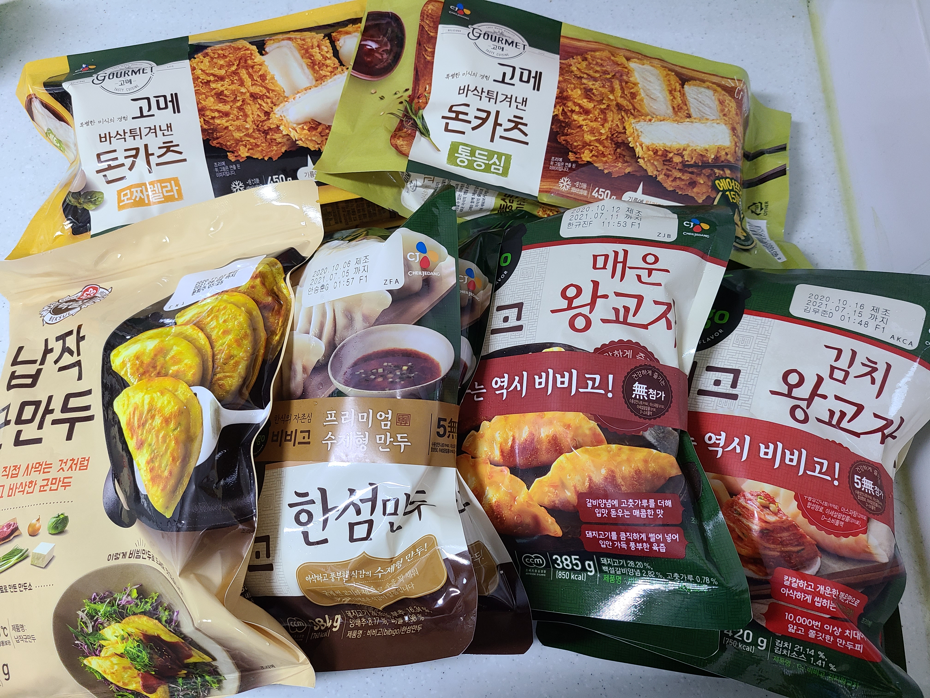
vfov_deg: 53.1
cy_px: 349
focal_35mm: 26
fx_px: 699
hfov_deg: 67.3
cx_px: 465
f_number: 1.8
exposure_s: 1/59
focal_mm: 5.4
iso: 250
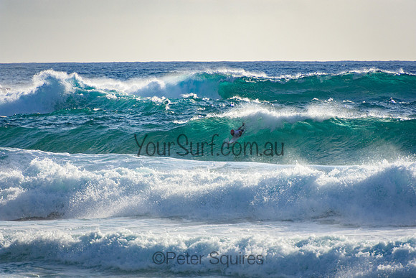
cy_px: 139
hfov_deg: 3.5
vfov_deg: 2.4
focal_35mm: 585
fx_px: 6761
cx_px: 208
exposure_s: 1/2000
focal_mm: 390
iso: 280
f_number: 5.6
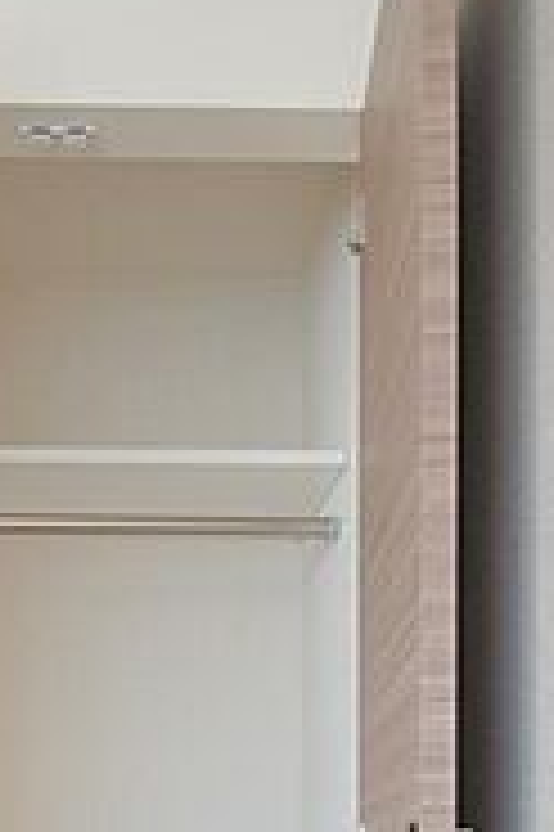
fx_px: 902
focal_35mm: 39
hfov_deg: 32.8
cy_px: 872
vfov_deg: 41.5
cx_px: 83
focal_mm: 10
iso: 100
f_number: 4.5
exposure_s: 1/50
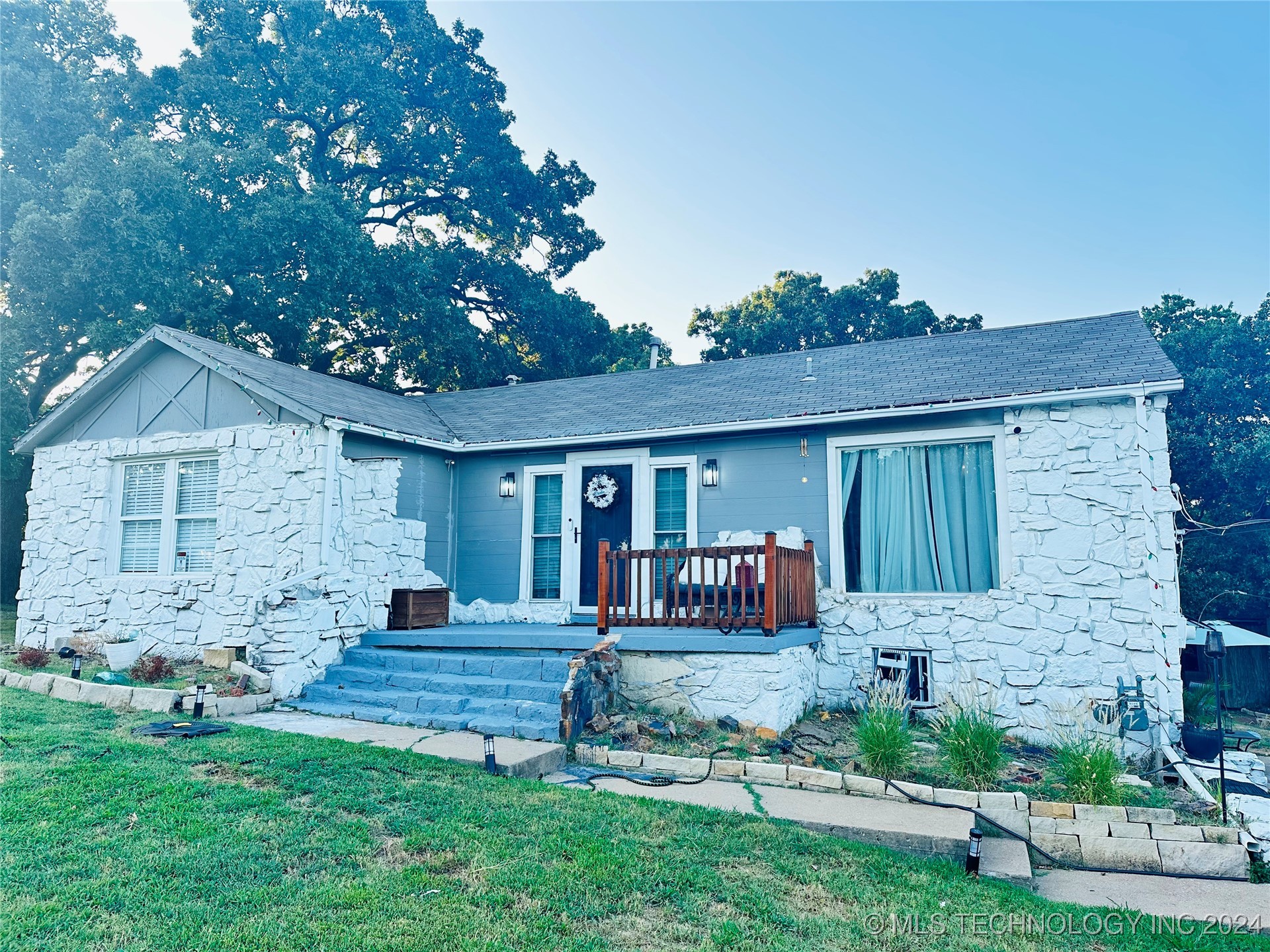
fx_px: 881
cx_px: 635
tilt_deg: +8.3
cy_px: 476
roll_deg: -0.4
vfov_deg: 56.8
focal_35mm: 24
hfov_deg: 71.6
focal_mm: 6.86
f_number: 1.78
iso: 80
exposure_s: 1/275
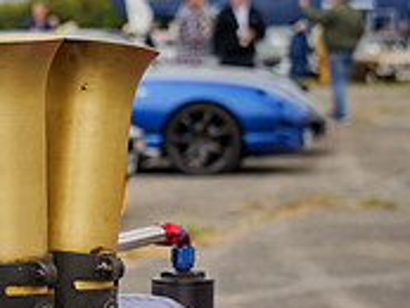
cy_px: 223
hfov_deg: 10.9
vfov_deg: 8.3
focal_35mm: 178
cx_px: -75
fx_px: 2110
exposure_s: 1/320
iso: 250
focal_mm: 23
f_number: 3.5
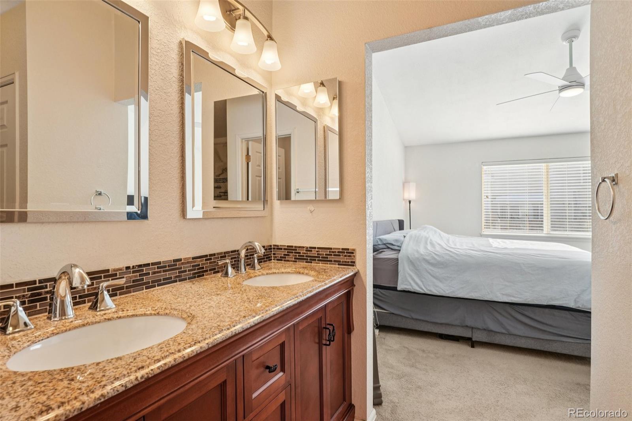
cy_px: 210
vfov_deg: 72.0
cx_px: 316
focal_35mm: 16
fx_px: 290
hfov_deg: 95.0
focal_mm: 11
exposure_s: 1/30
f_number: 8
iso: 100
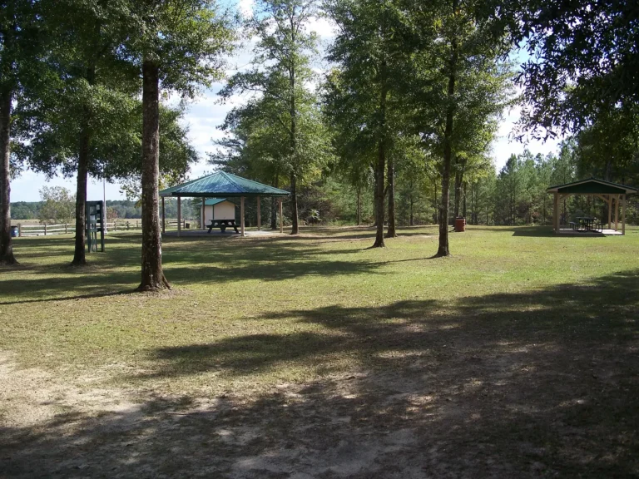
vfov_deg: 38.7
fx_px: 683
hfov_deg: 50.1
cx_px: 320
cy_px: 240
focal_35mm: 37
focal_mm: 7.8
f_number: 2.8
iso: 64
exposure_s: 1/500
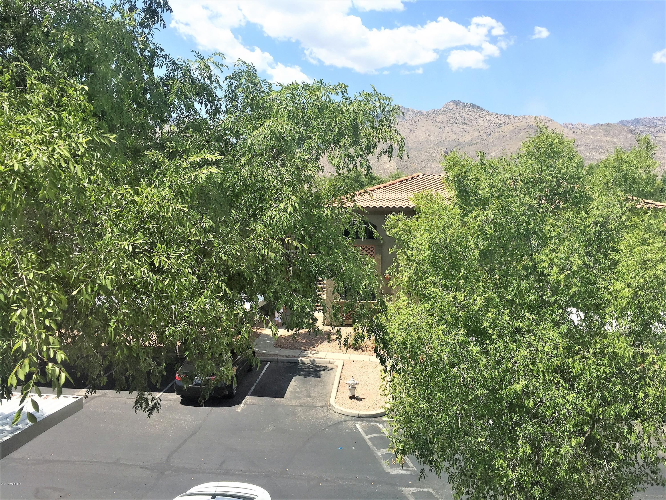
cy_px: 250
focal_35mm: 29
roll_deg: -0.2
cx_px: 333
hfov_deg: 61.7
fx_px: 558
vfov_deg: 48.2
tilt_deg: -4.7
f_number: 2.2
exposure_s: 1/1582
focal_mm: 4.15
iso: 32
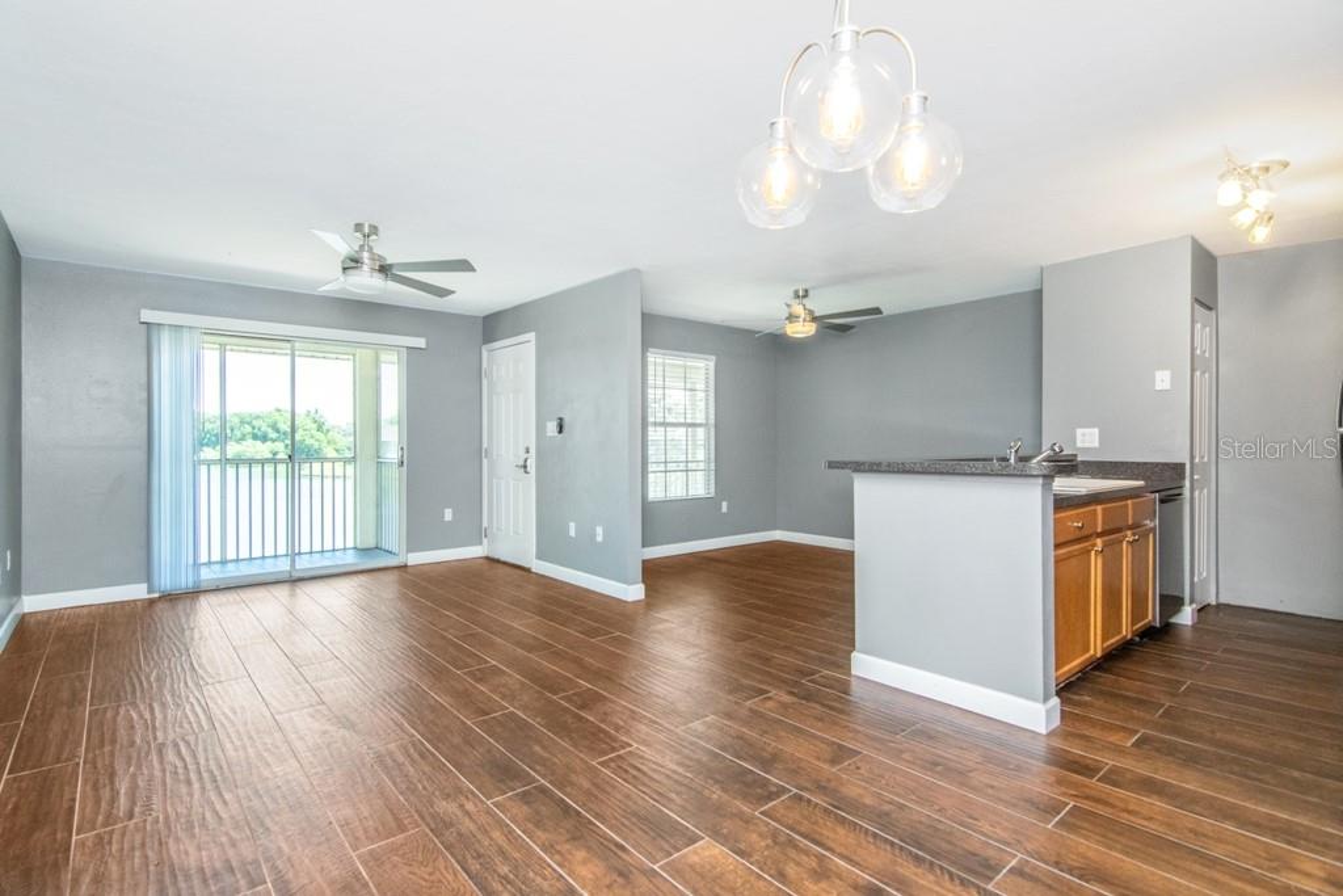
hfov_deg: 95.0
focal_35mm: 16
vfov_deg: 72.1
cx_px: 672
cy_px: 448
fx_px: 616
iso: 640
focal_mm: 11
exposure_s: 1/200
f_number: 6.3
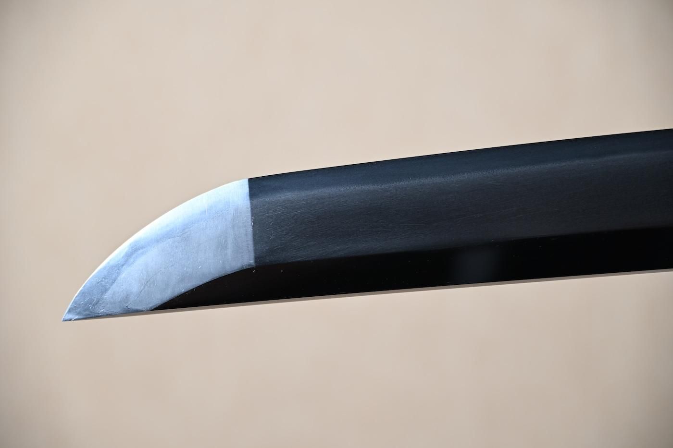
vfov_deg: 10.8
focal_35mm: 128
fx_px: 2383
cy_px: 224
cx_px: 336
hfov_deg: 16.1
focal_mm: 85
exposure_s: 1
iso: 100
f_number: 5.3
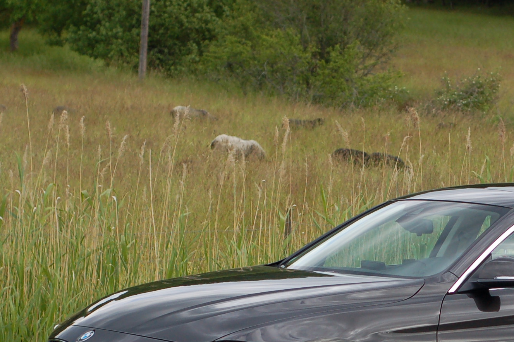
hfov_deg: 12.0
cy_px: 272
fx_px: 2425
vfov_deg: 8.0
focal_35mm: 170
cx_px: 468
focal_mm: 50
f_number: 4.5
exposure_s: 1/1000
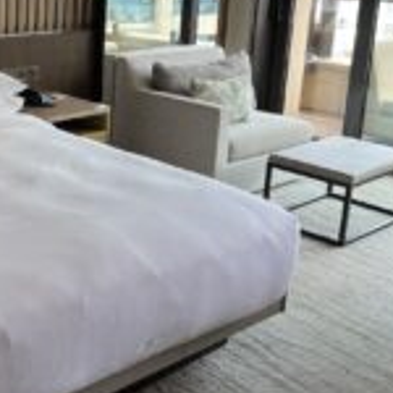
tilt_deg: -13.5
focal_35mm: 55
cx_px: -21
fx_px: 706
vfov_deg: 30.6
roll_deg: -0.9
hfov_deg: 28.7
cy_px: 105
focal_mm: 5.1
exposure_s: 1/100
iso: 50
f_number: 1.6
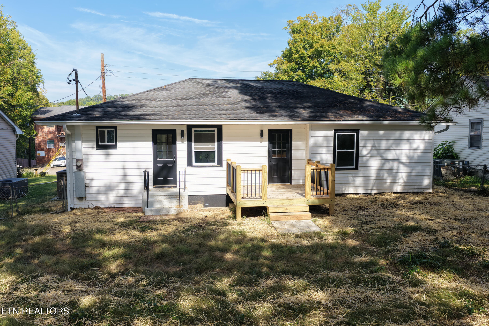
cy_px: 163
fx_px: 380
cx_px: 244
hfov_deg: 65.5
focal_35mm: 28
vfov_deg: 46.4
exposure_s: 1/1250
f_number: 2.8
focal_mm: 14.45
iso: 400
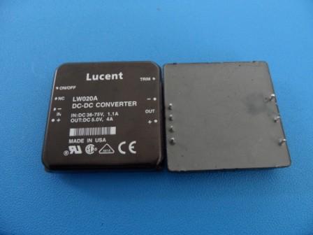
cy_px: 118
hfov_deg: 71.6
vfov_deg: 56.8
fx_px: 217
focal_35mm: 24
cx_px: 156
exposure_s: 1/6
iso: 200
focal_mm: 3.9
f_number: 3.2
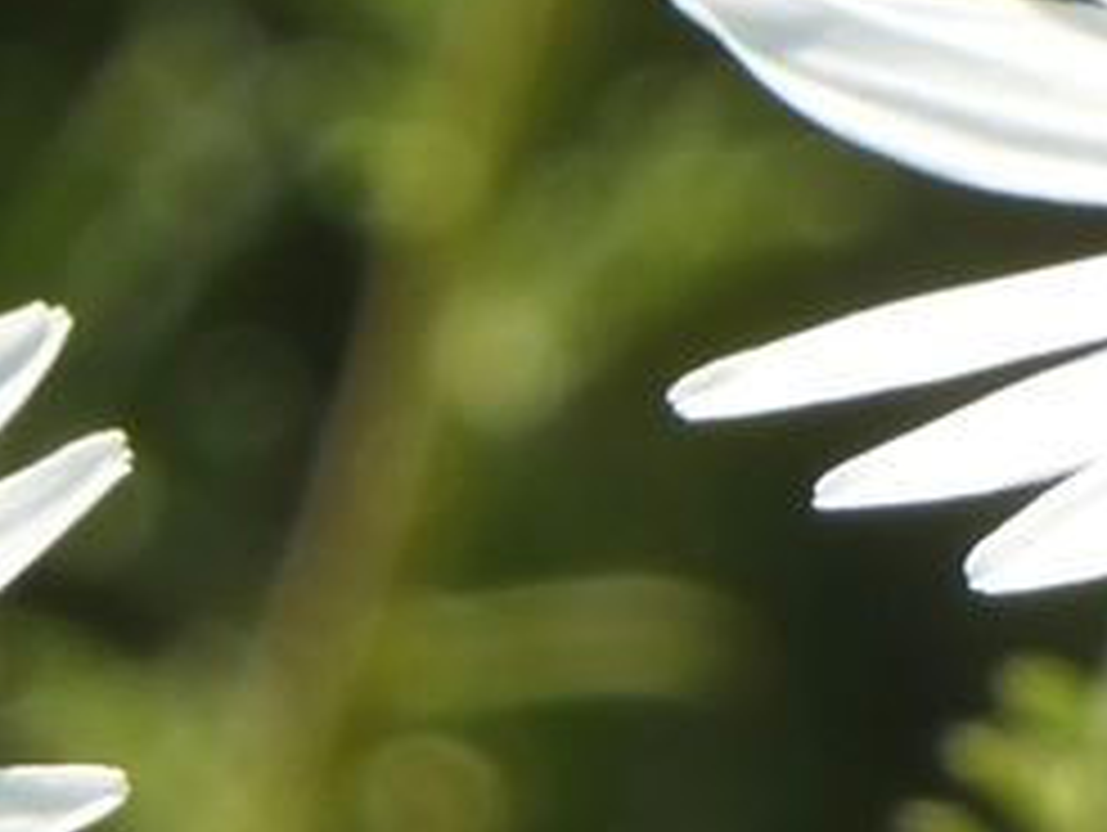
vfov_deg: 1.2
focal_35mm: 1254
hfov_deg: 1.6
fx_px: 40141
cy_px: 549
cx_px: -173
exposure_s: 1/125
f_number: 5.6
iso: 80
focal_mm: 64.9
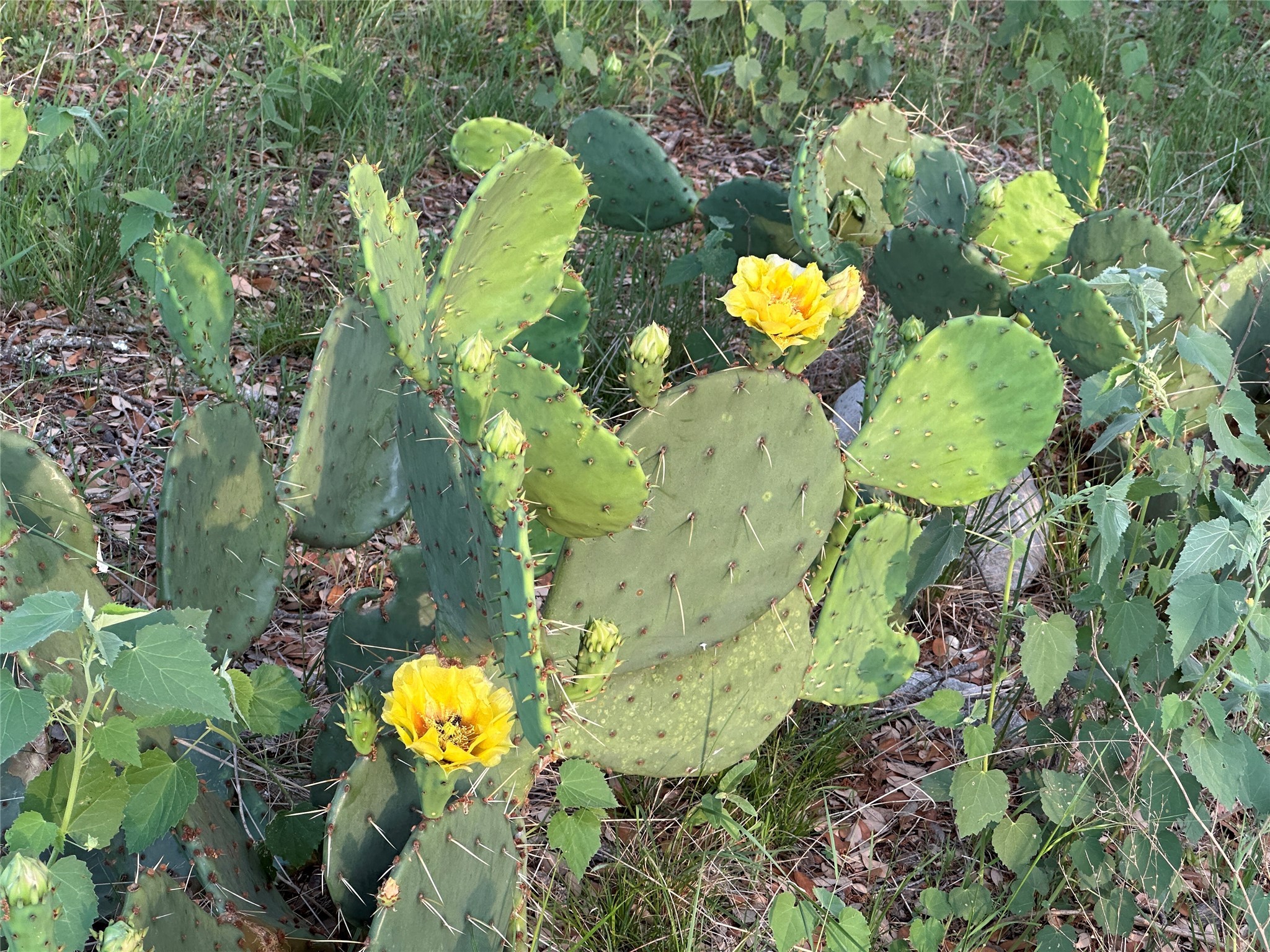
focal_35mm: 77
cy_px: 476
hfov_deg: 25.3
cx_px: 635
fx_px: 2825
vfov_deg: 19.1
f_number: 2.8
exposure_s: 1/99
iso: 80
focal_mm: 9
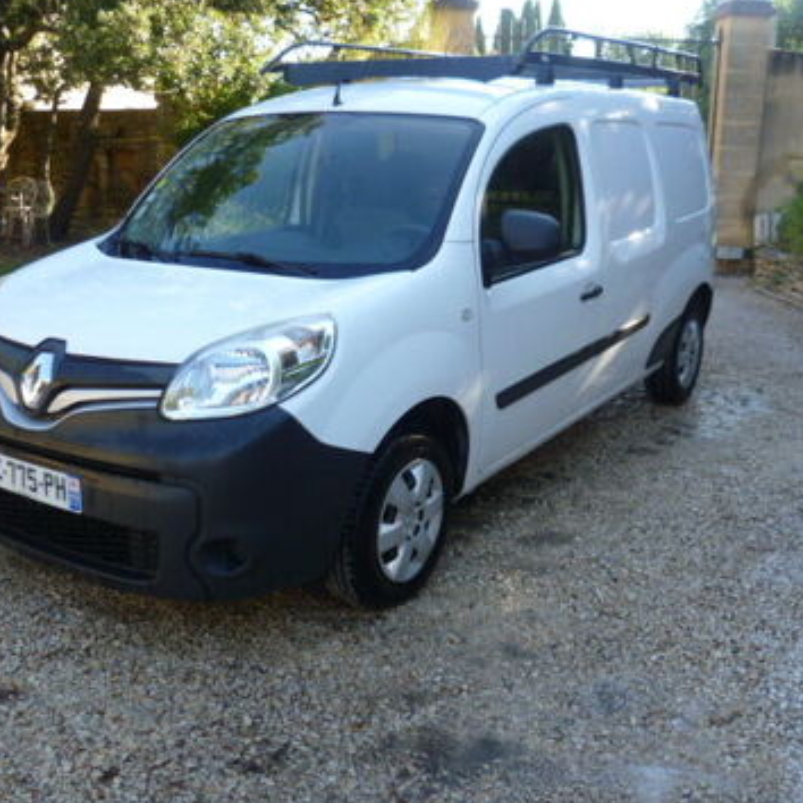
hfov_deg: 46.0
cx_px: 374
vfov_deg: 46.0
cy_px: 397
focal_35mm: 36
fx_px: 945
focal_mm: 5.4
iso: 80
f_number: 2.9
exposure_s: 1/100
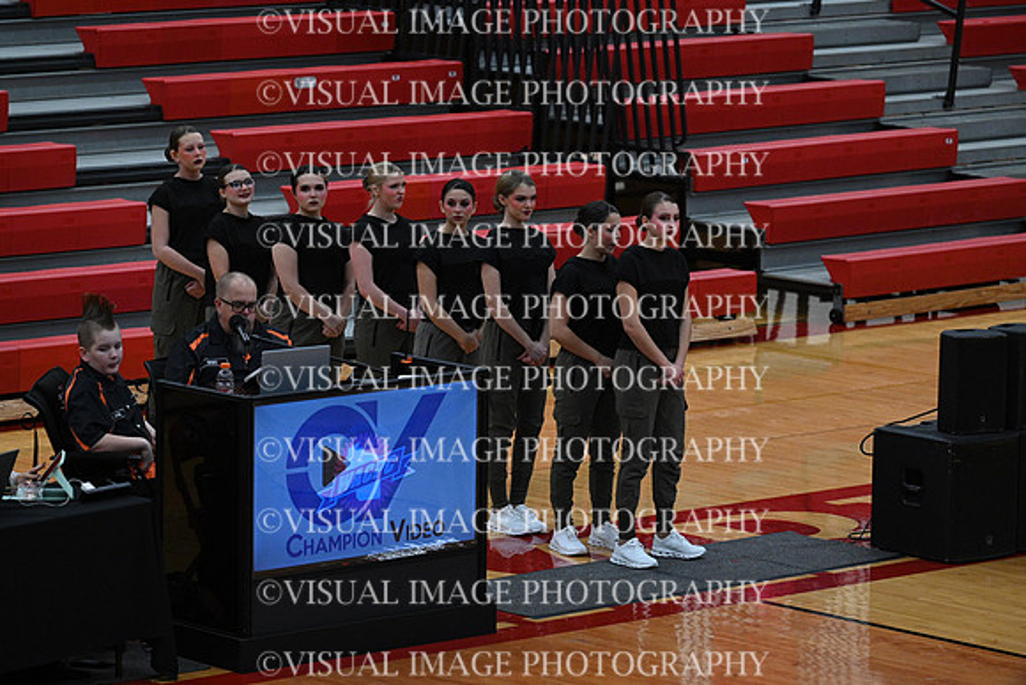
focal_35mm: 180
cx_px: 513
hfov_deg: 11.4
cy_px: 342
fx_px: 5131
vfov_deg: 7.6
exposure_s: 1/400
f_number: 4
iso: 4000
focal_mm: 180
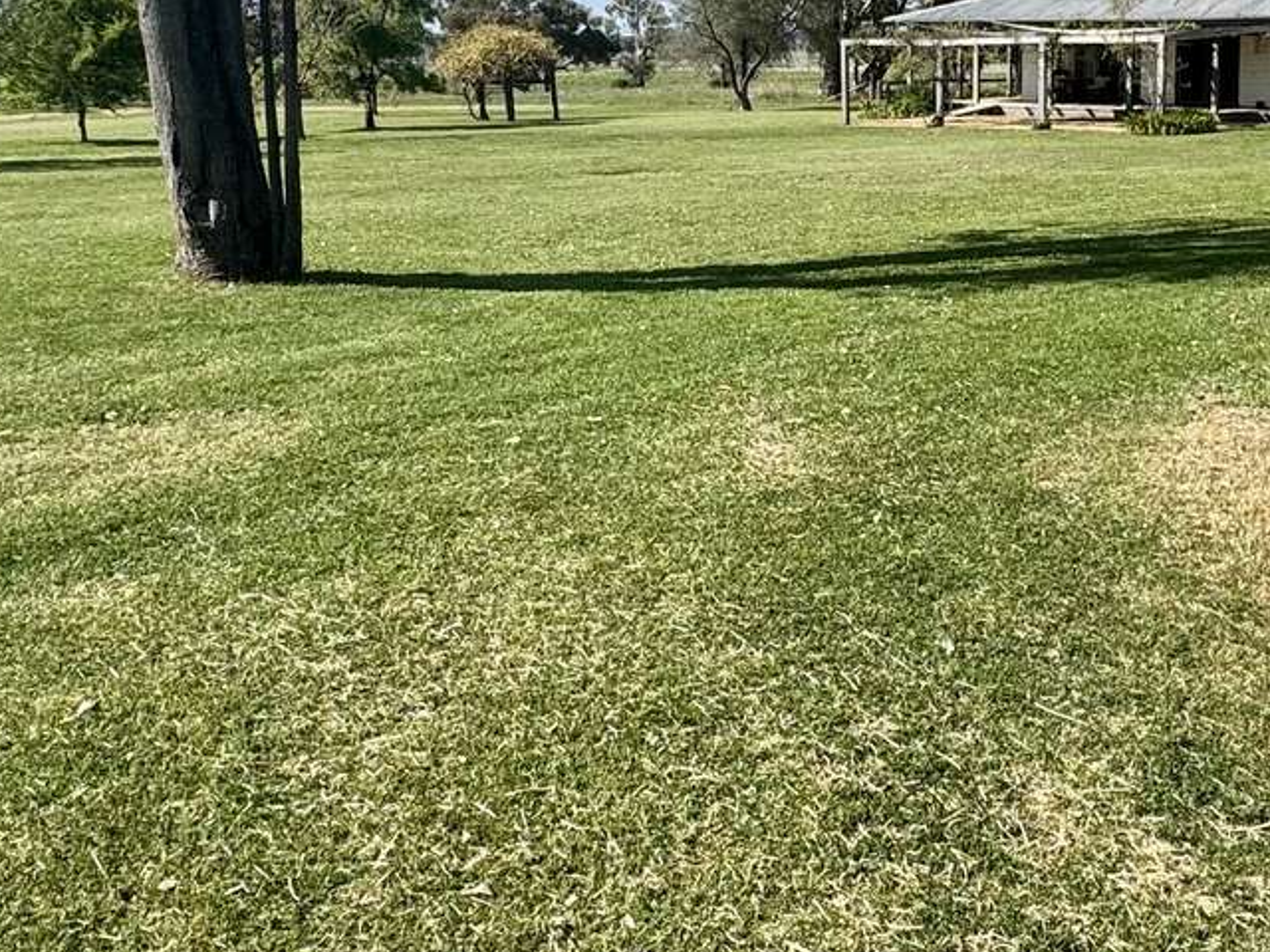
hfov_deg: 44.1
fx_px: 1541
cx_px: 859
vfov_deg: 33.7
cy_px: 252
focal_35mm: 42
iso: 50
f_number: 2.2
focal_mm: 2.22
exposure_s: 1/1600
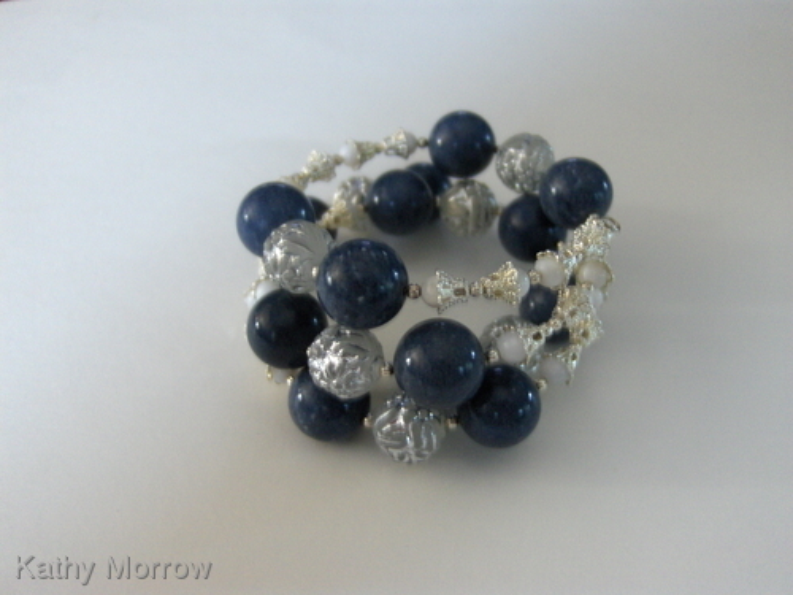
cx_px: 396
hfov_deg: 52.6
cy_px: 298
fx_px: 802
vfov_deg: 40.7
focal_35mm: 35
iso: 200
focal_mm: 7.5
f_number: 2.8
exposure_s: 1/9.01
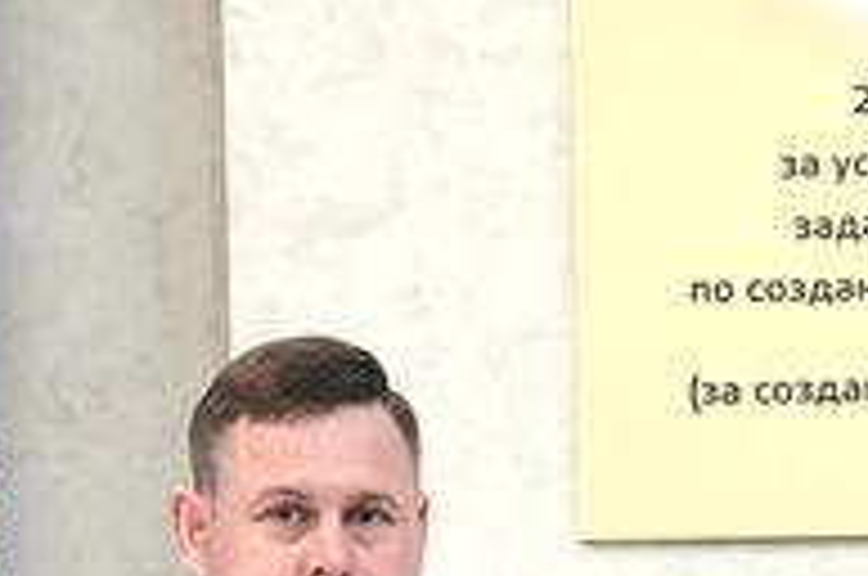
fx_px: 4718
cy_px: 855
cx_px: 942
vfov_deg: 6.9
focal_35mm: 196
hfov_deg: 10.4
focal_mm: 36
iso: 3200
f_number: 5.6
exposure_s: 1/160
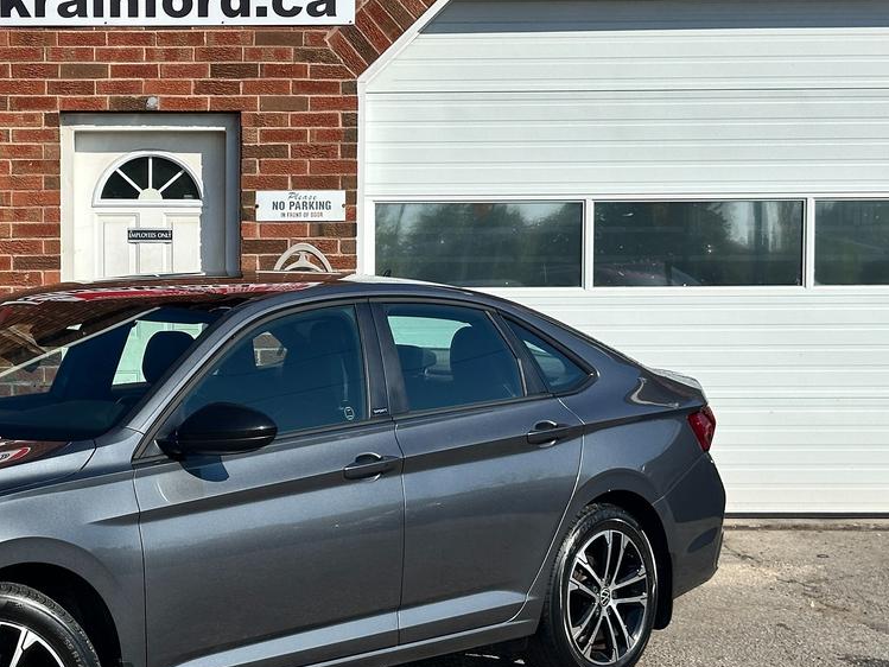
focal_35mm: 82
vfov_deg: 18.0
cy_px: 377
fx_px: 2106
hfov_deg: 23.4
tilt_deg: -2.9
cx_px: 132
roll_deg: +0.4
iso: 64
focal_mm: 6.86
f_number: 1.78
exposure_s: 1/5000
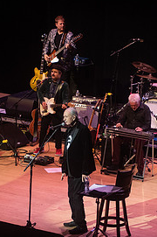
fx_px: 1357
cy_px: 154
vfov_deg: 9.9
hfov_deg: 6.6
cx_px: 68
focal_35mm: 207
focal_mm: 80
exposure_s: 1/320
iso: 2000
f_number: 3.5
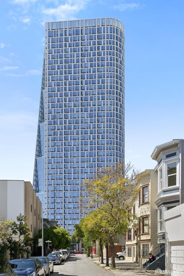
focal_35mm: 34
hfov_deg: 38.9
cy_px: 138
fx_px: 261
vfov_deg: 55.8
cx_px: 92
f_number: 9
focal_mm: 23
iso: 400
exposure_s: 1/2500
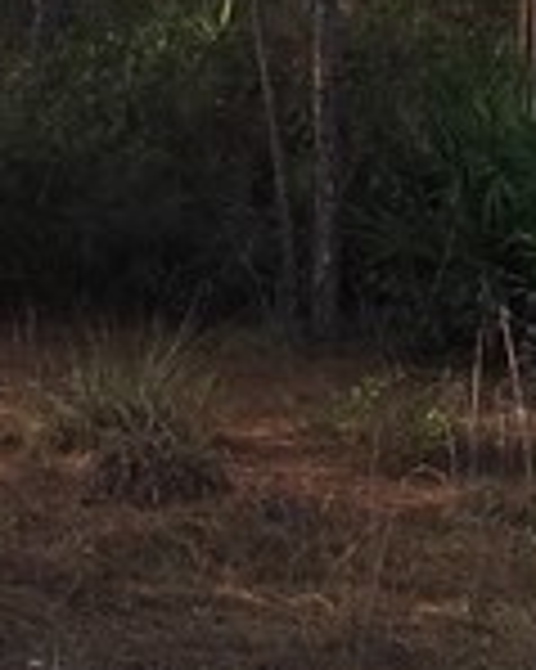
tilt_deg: +5.5
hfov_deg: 7.9
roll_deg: -1.9
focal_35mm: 195
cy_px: -270
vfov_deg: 9.7
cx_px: 216
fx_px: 3871
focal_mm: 4.15
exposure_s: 1/225
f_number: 2.2
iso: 32
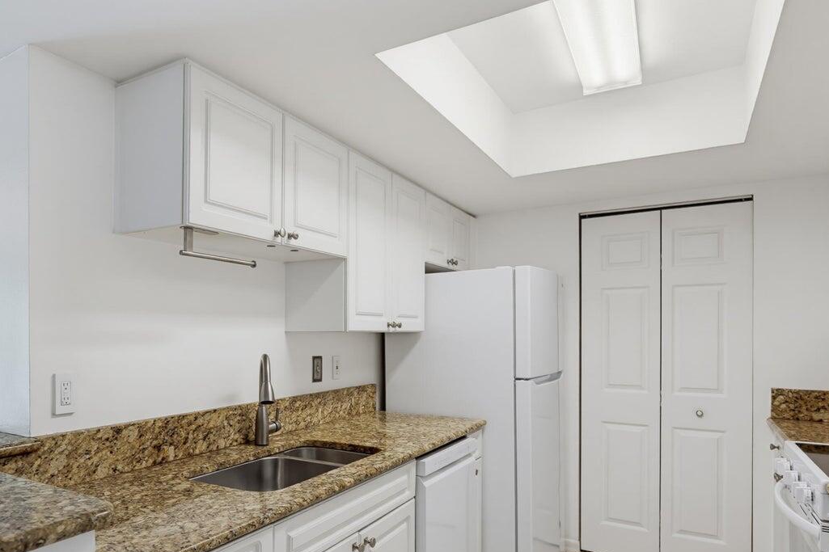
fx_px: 553
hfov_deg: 71.8
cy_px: 322
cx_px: 284
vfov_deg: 52.9
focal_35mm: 24
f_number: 4.5
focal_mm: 16
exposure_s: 1/80
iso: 800
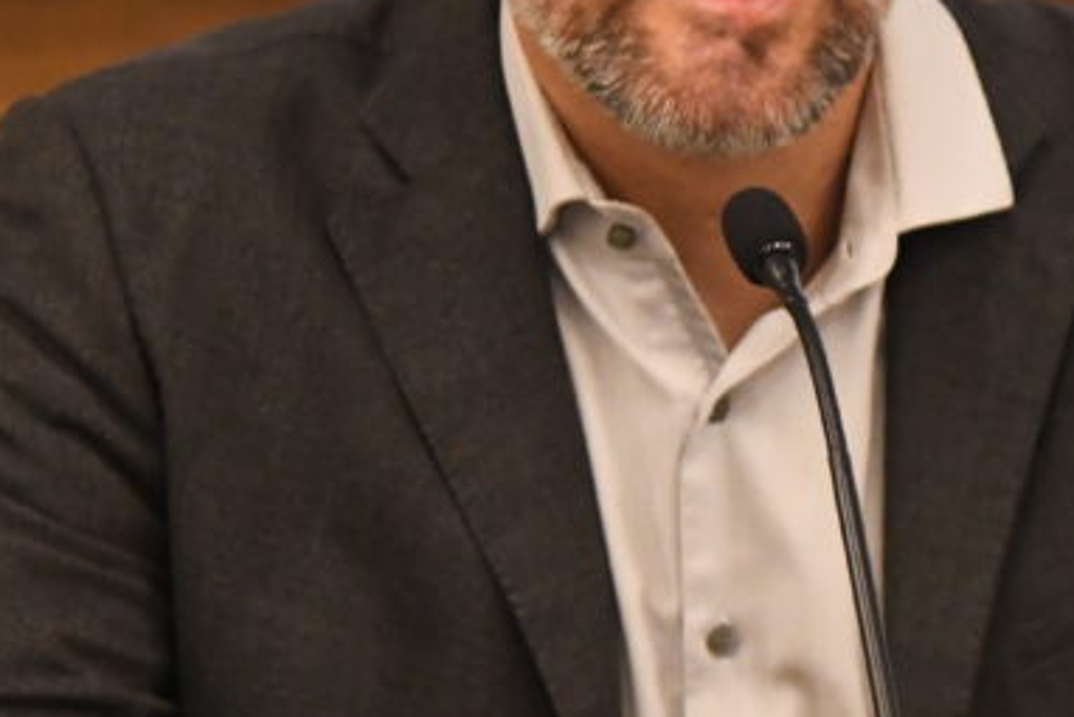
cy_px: 297
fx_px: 16802
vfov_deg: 2.4
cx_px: 1338
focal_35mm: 563
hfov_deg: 3.7
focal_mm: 140
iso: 7200
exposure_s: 1/250
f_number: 3.2
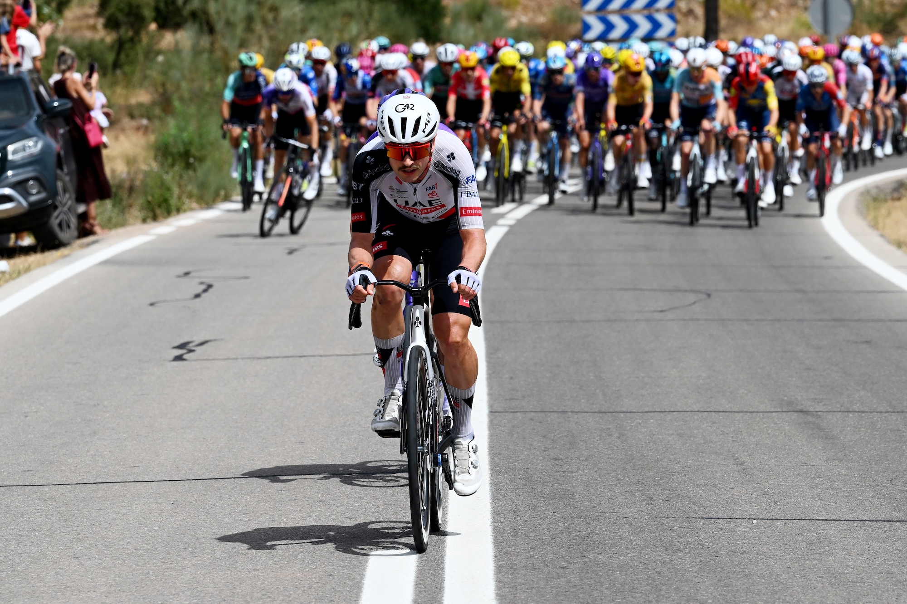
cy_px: 302
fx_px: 6598
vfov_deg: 5.2
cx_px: 454
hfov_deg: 7.9
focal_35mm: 262
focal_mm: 175
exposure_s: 1/2000
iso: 250
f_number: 7.1
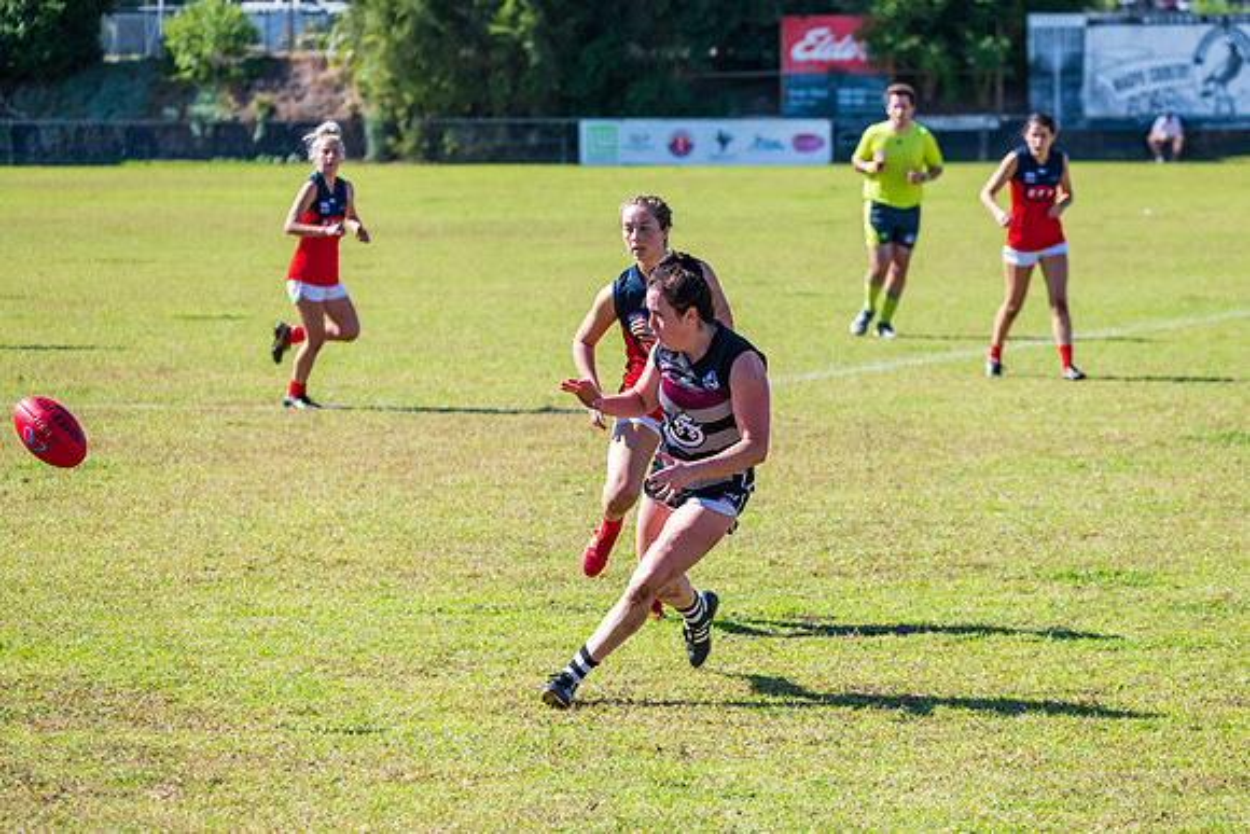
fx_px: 6041
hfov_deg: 11.8
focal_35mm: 174
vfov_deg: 7.9
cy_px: 449
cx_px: 723
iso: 800
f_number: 7.1
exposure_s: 1/2000
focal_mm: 150
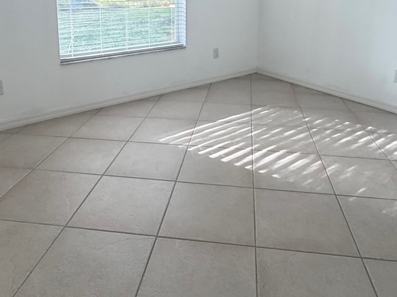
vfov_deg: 42.2
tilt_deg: -9.1
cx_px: 204
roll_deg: -0.2
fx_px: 355
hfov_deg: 58.4
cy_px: 37
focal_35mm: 31
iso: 250
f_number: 2.2
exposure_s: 1/60
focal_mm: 2.22
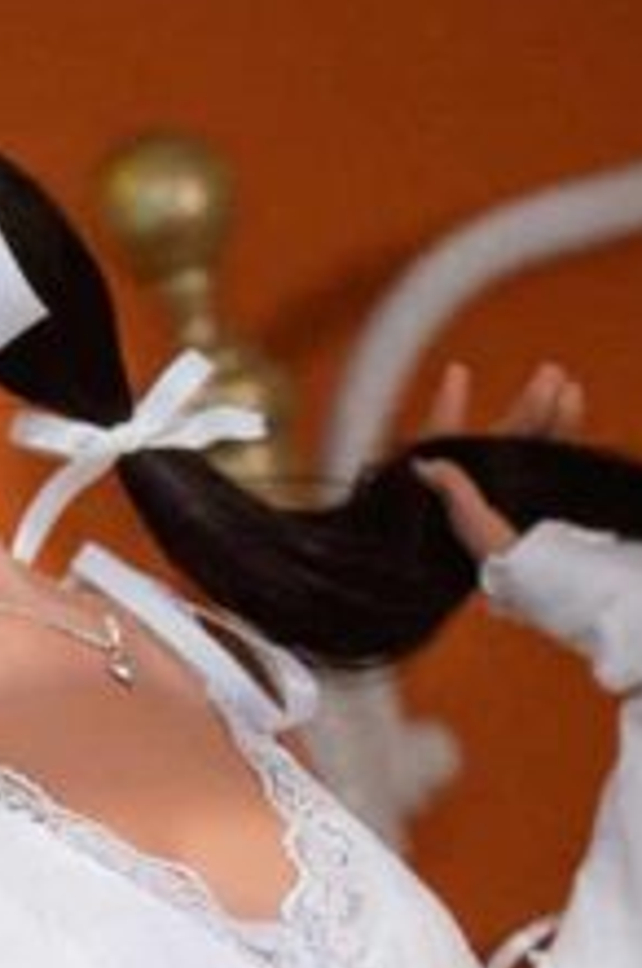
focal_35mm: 255
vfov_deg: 7.9
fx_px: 6842
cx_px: 42
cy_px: 1404
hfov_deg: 5.4
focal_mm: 70
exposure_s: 1/125
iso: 800
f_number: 2.8
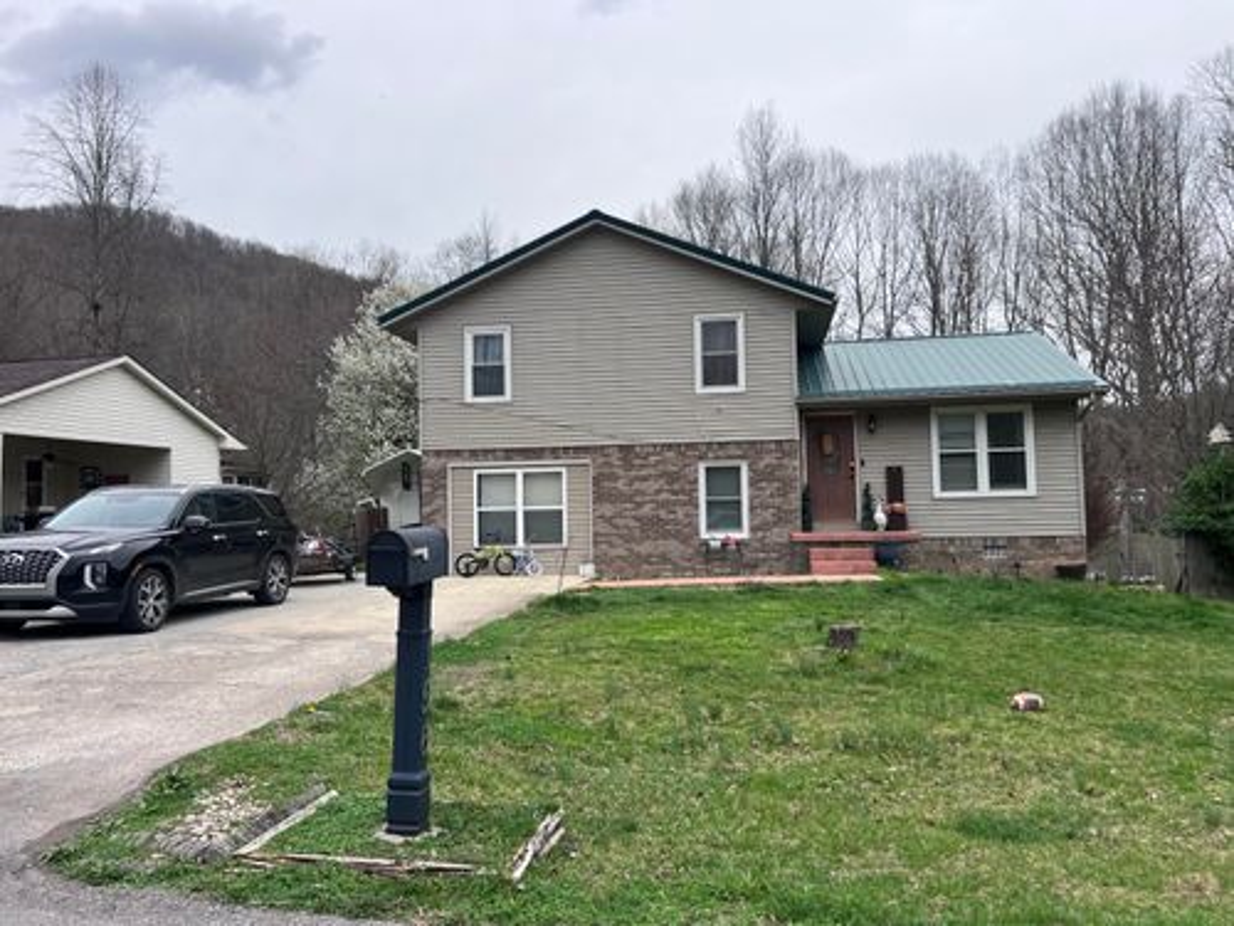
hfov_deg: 67.3
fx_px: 927
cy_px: 463
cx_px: 617
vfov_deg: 53.1
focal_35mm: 26
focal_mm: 5.7
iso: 50
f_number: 1.5
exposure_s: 1/775
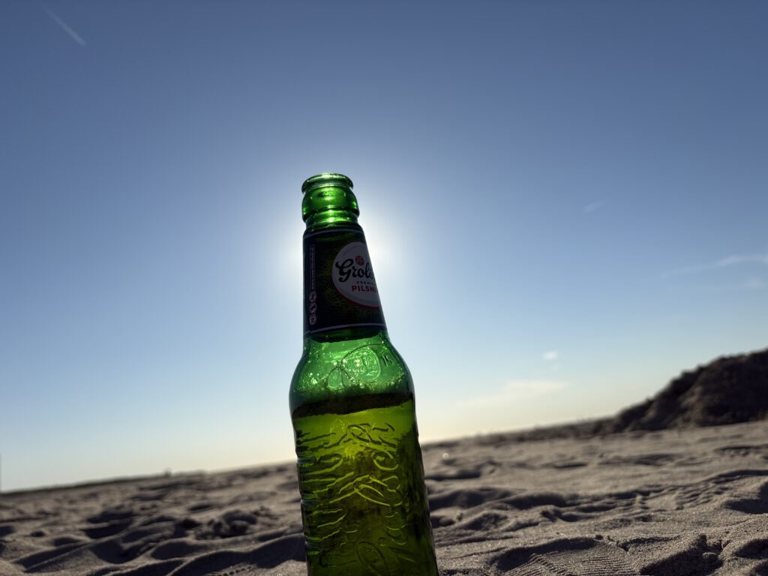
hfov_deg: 67.3
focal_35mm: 26
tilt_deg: +13.6
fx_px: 577
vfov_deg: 53.1
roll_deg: +8.8
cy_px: 288
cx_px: 384
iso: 40
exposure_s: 1/10101
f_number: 1.6
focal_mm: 5.96
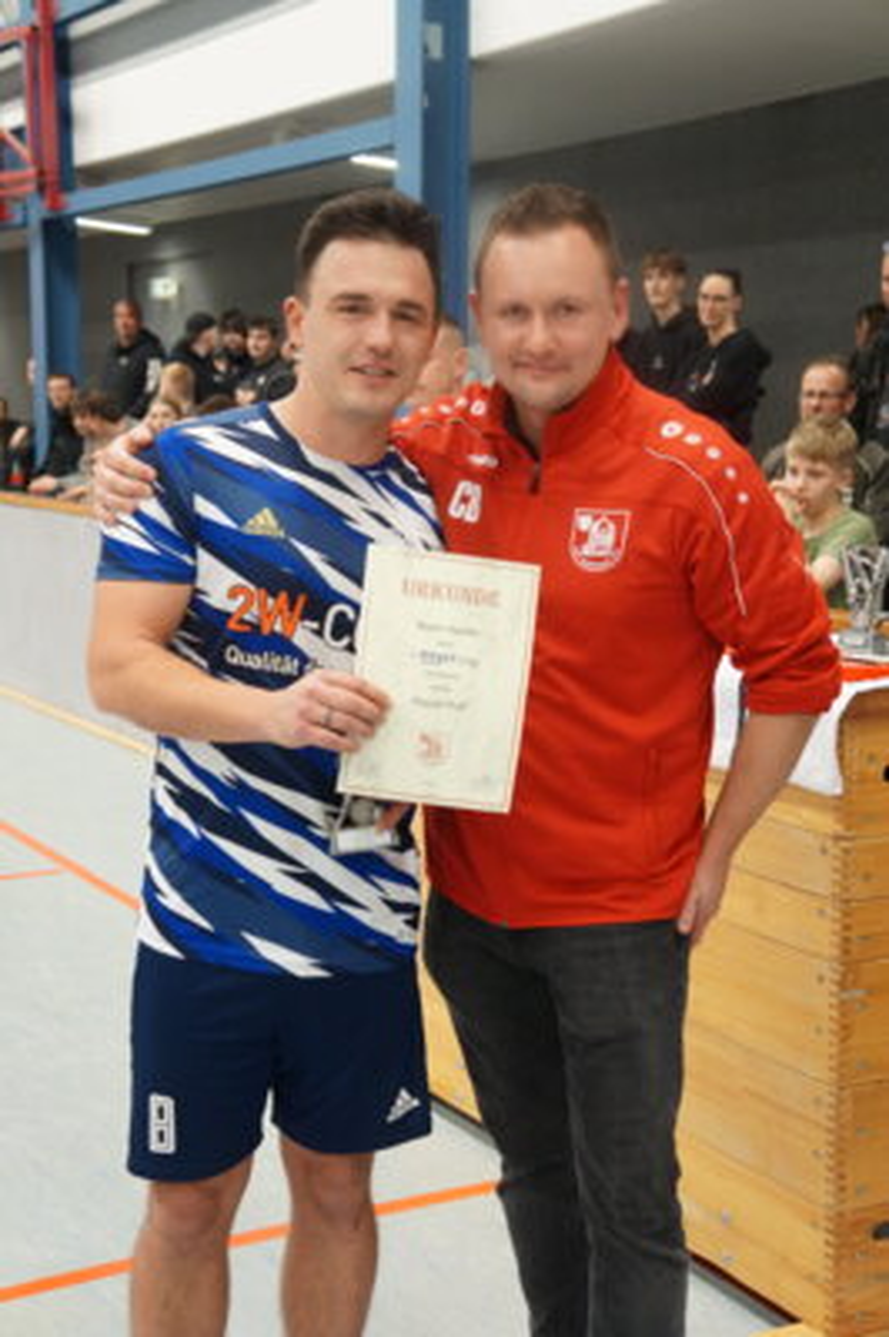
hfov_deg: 25.7
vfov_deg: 37.9
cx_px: 444
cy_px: 668
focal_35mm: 52
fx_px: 1948
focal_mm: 35
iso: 1600
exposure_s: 1/60
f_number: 4.5
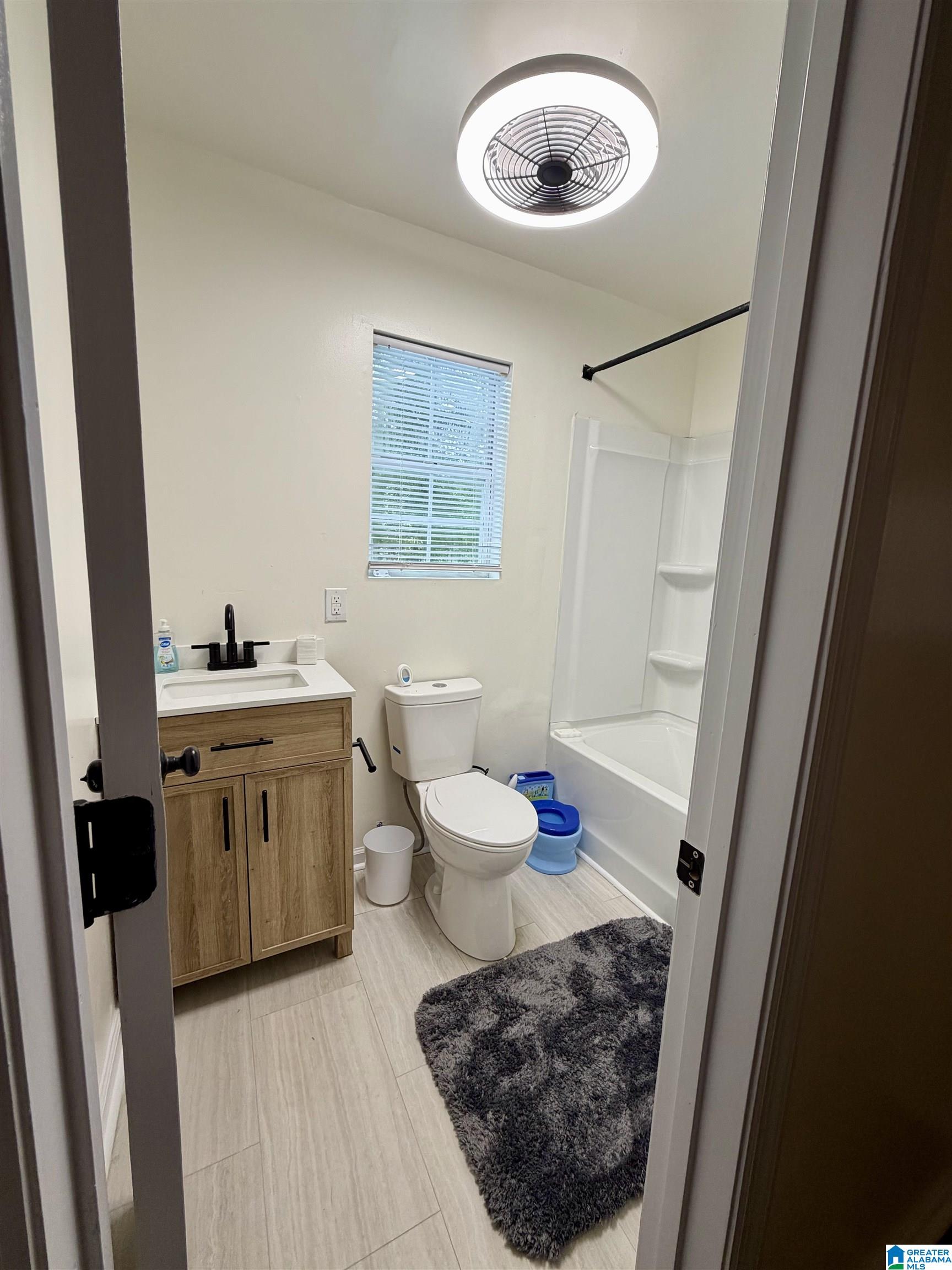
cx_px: 476
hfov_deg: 85.7
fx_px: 513
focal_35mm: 14
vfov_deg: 102.1
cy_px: 635
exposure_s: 1/120
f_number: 2.2
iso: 100
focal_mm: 2.22
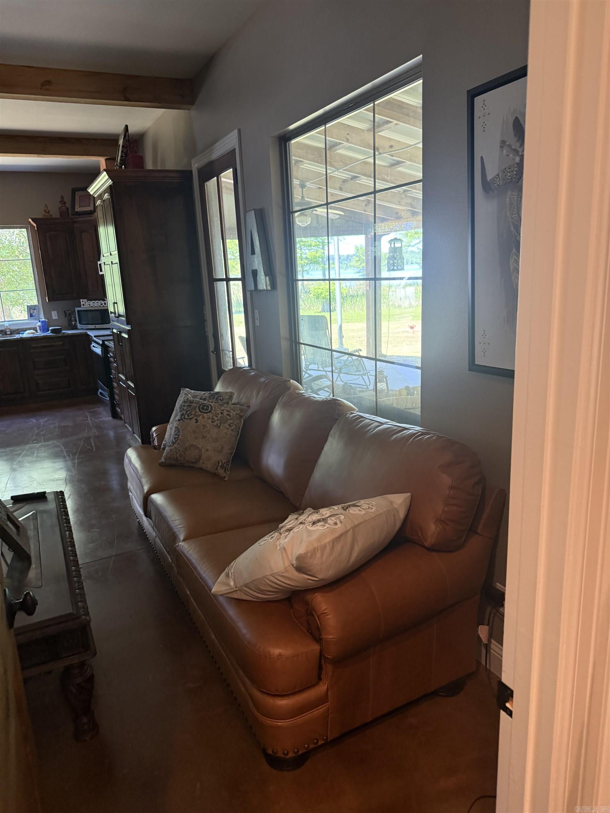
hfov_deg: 56.8
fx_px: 564
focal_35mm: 24
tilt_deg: -14.1
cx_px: 305
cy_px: 406
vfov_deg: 71.6
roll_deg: +1.6
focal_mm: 6.76
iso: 400
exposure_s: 1/120
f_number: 1.78
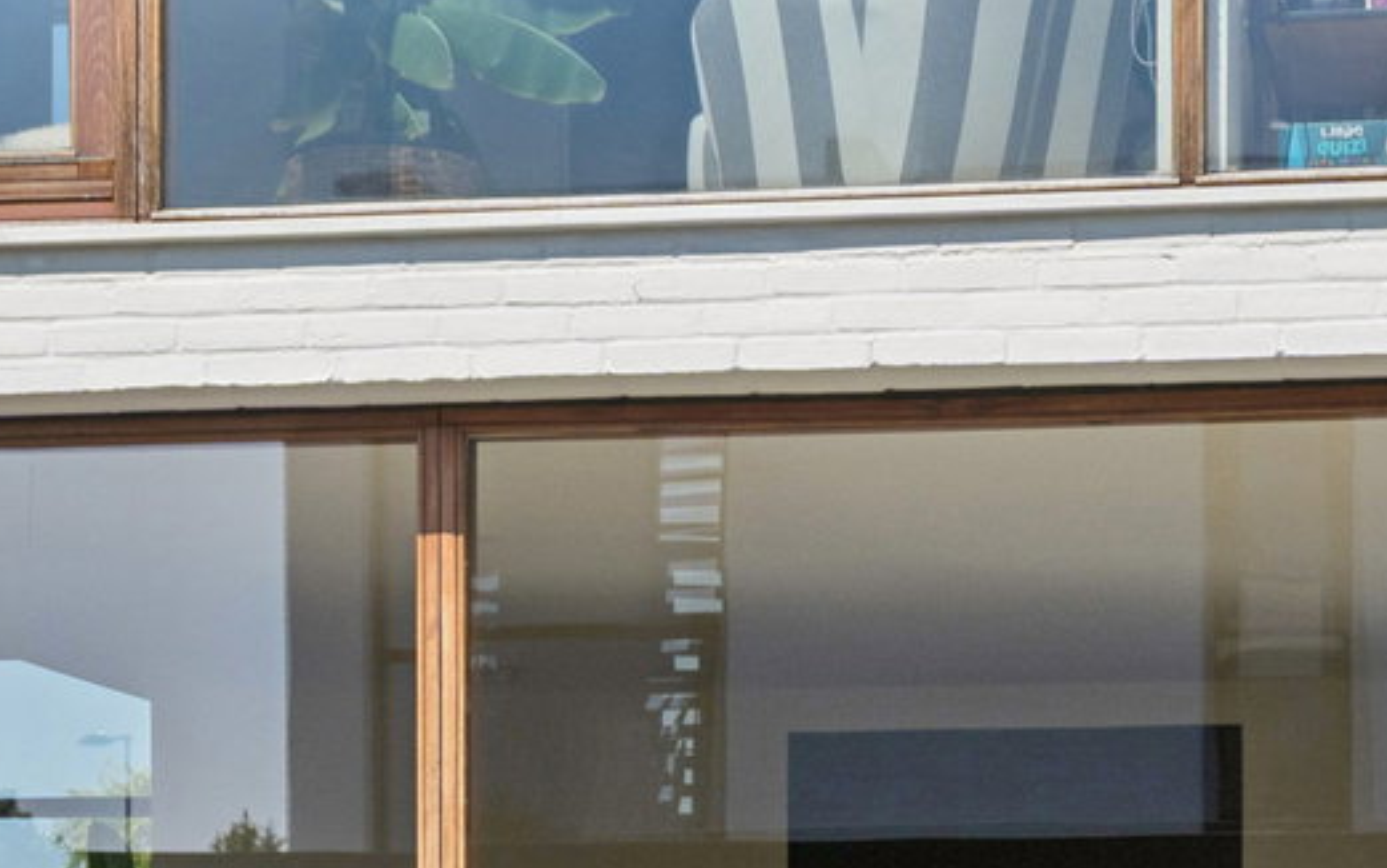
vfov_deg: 10.4
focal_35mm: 122
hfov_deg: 17.1
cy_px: 1245
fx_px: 4613
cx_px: 852
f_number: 6.3
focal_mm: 26
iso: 200
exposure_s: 1/1250
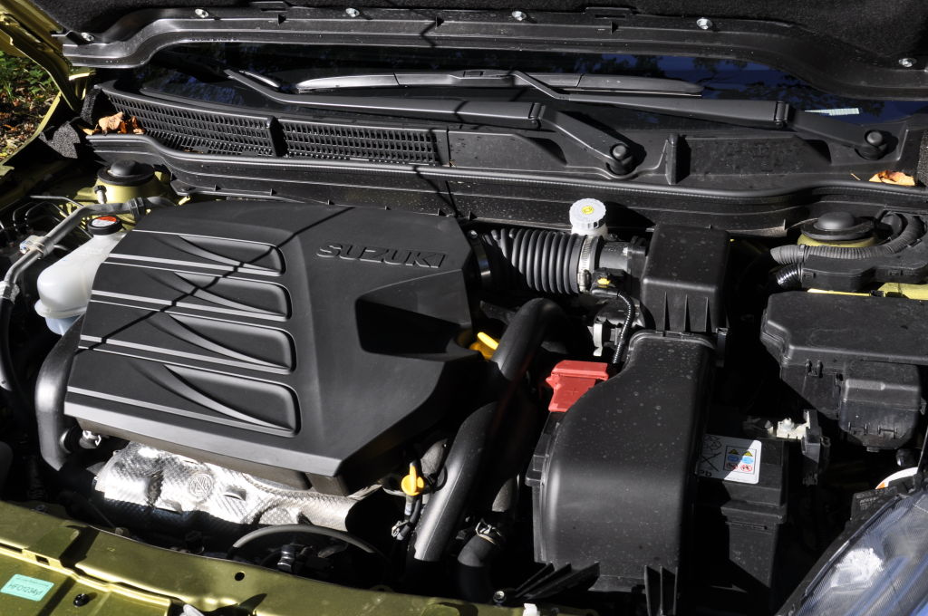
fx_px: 965
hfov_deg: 51.3
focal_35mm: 38
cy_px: 308
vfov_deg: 35.4
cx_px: 464
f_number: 10
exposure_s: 1/100
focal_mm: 25
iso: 200
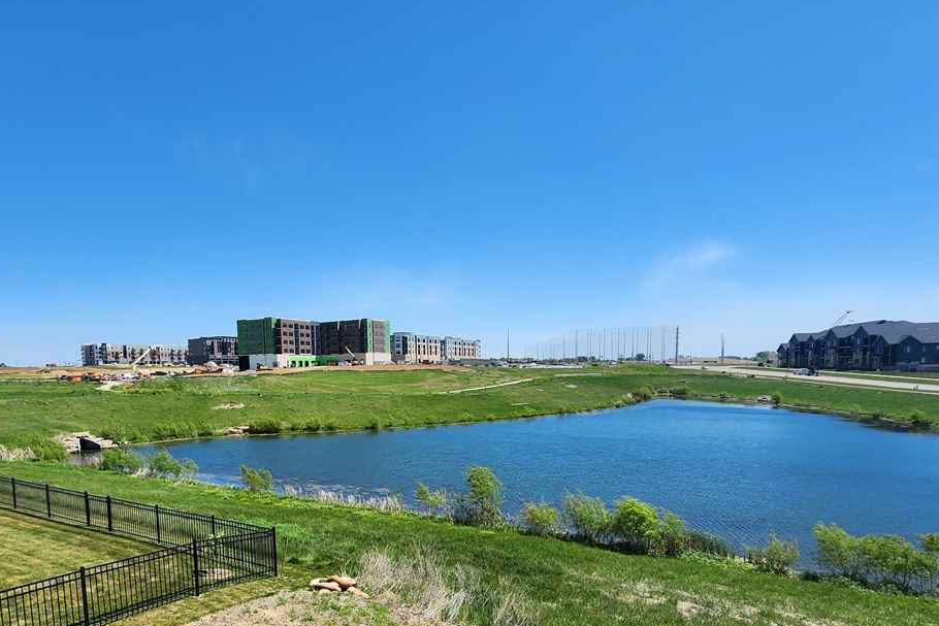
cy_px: 426
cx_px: 387
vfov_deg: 62.7
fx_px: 496
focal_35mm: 19
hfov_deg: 86.1
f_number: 2.2
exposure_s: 1/2500
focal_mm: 2.2
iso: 50
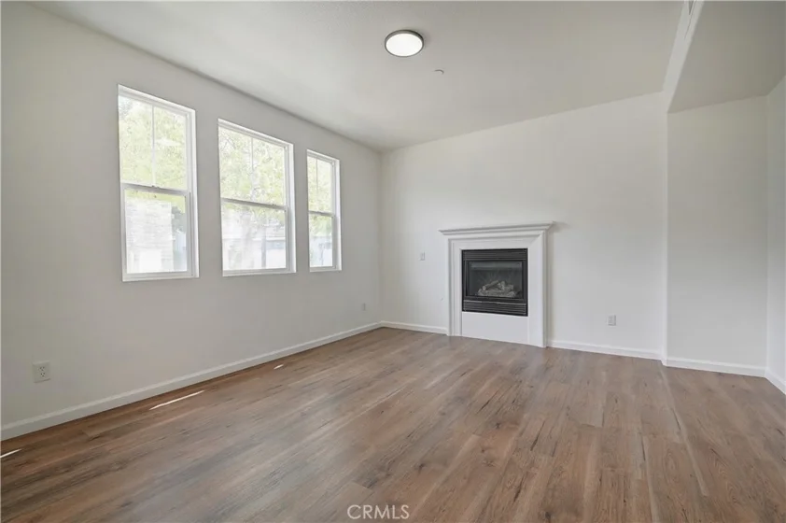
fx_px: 349
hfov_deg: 96.8
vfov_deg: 73.7
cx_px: 393
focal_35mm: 16
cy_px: 262
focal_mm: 16
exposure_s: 1/30
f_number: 8
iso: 250
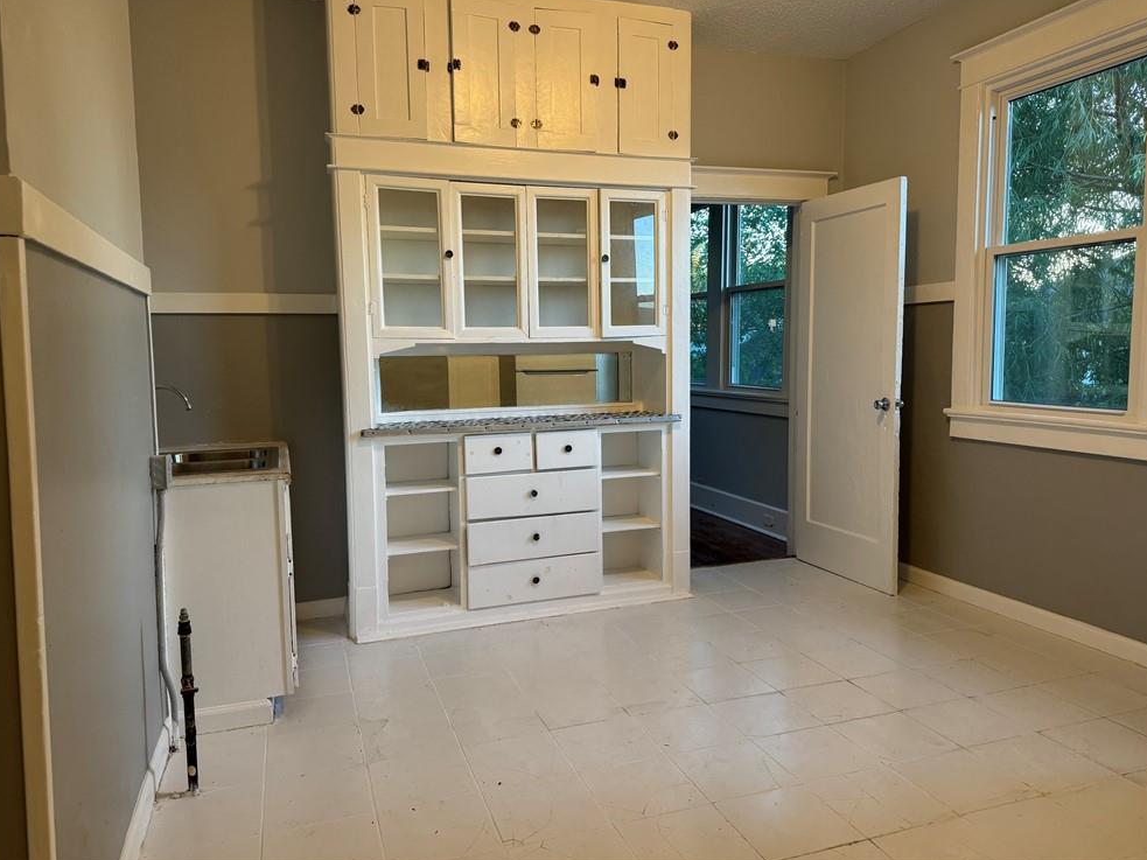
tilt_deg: -5.3
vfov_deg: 54.9
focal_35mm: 25
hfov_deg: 69.4
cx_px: 586
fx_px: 828
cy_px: 418
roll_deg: +0.2
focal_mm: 6.76
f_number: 1.78
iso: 200
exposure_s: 1/60
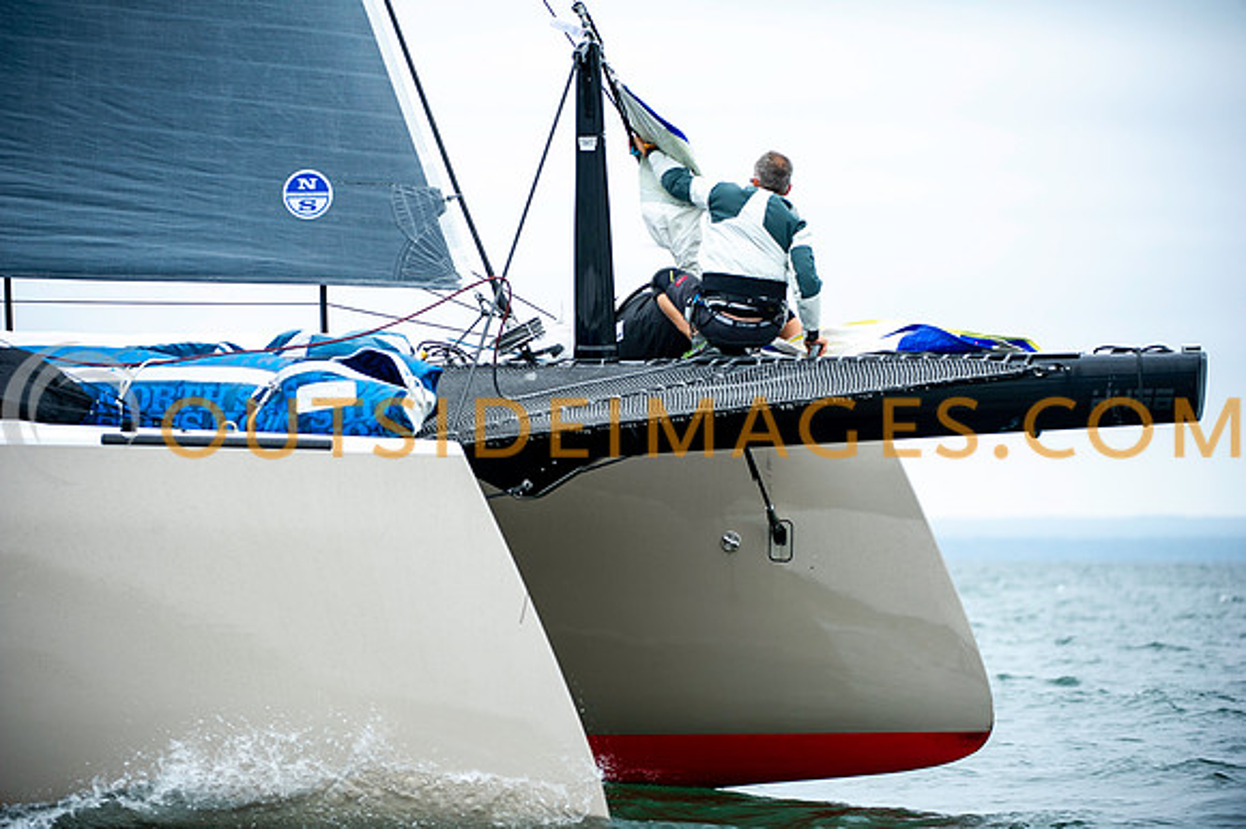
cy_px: 414
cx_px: 623
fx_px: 7610
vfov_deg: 6.2
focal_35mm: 220
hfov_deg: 9.4
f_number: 5
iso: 500
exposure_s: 1/400
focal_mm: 220
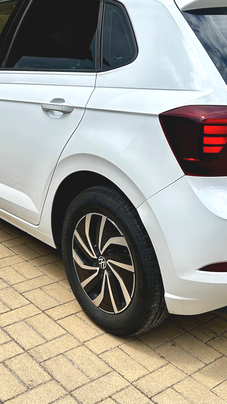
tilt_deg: -14.3
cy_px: 170
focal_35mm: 46
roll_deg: -1.1
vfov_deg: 44.4
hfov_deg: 25.9
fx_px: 492
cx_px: 142
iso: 50
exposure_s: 1/3704
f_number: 1.5
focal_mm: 5.7
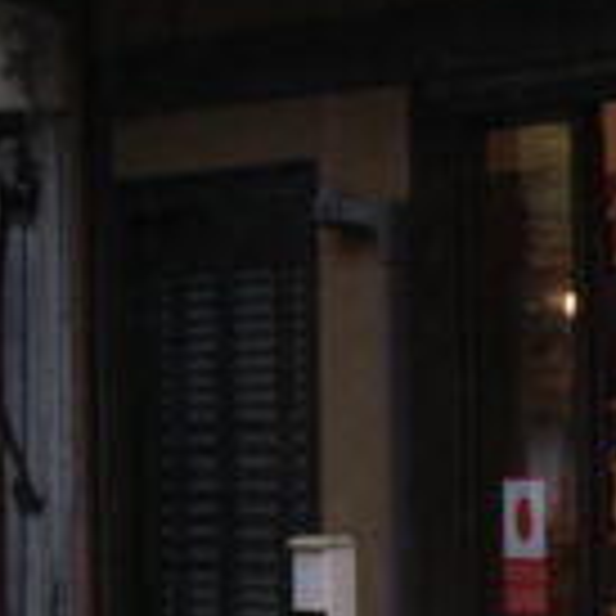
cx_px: -1601
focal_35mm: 413
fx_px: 8315
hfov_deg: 4.0
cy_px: 70
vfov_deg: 4.2
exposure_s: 1/250
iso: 1000
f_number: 4.5
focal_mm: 43.2
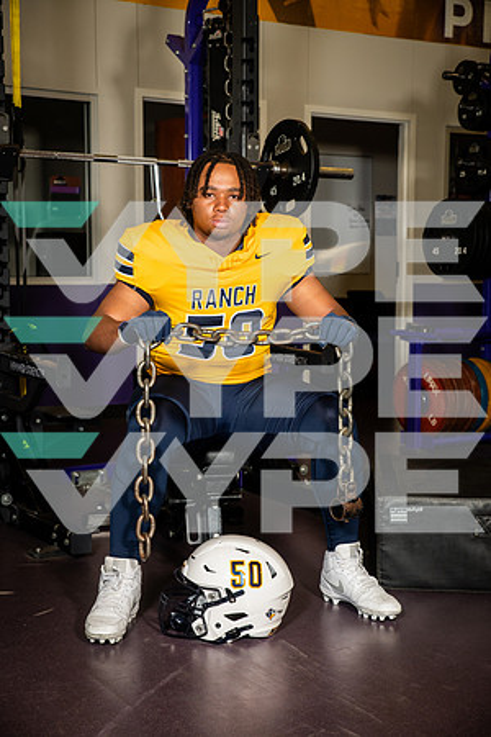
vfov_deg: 35.6
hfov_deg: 24.2
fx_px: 1146
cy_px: 368
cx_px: 246
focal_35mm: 56
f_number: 5.6
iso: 500
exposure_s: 1/250
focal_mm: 56
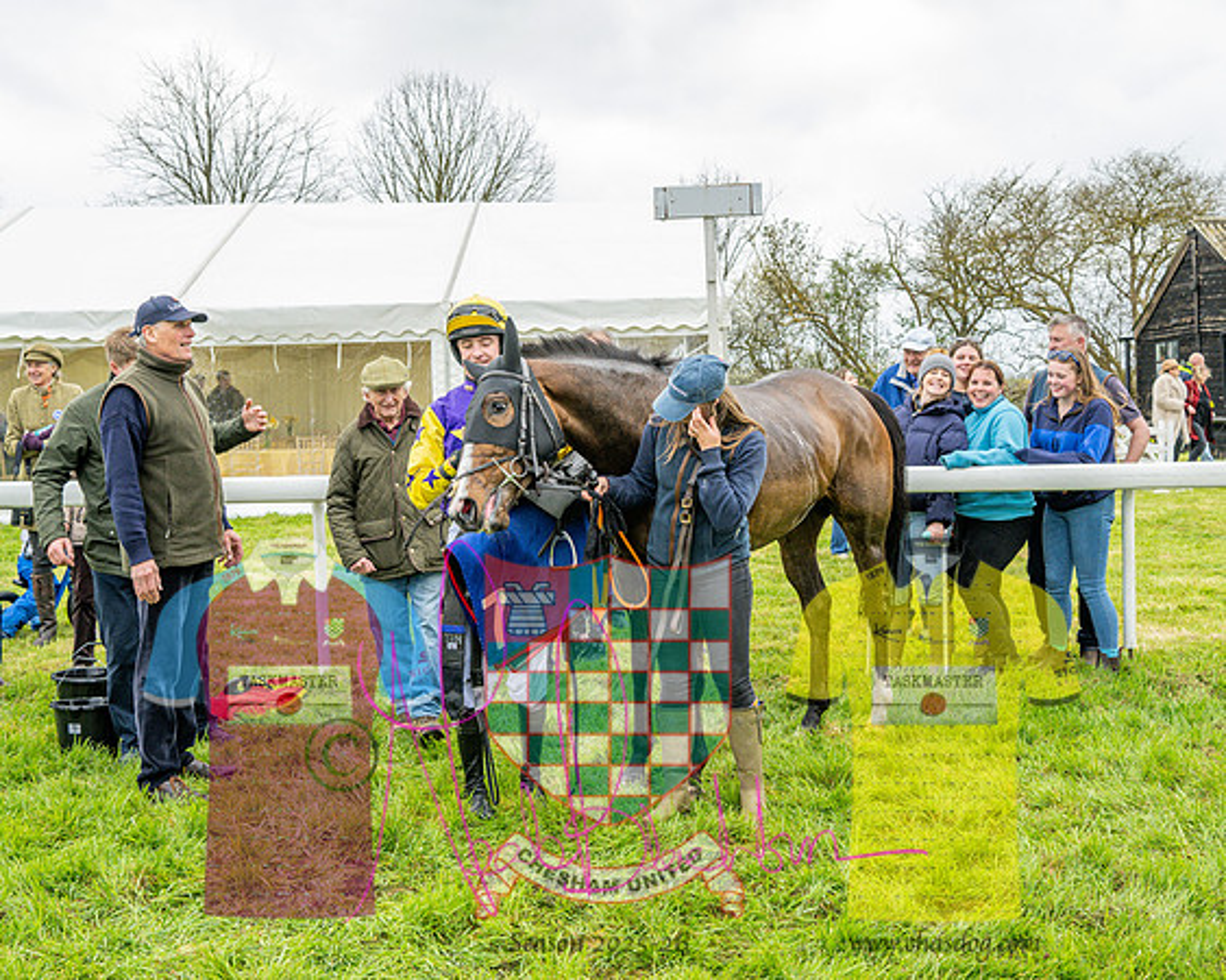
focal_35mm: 45
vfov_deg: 33.4
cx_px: 656
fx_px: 1631
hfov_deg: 41.2
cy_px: 490
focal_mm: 35
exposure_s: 1/400
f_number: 5
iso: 800
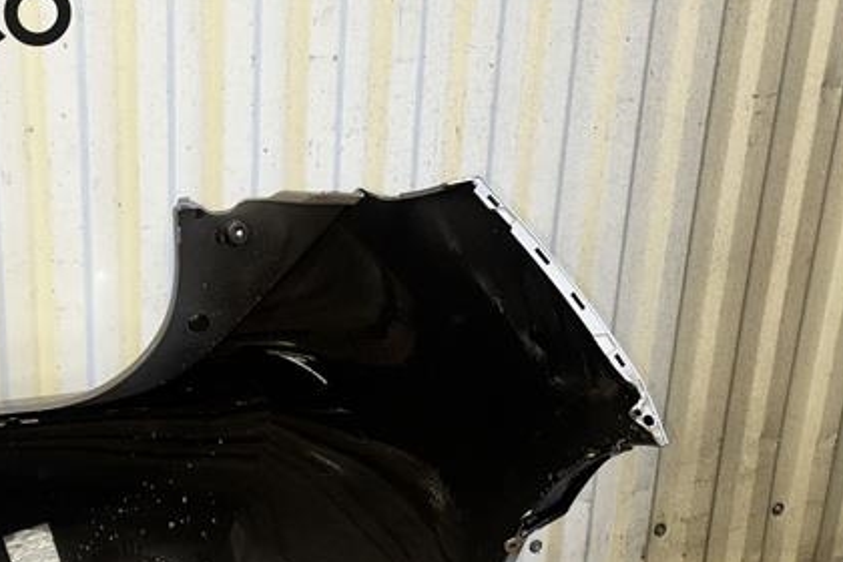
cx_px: 327
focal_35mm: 76
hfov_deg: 26.6
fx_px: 1780
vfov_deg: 17.8
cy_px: 460
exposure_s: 1/25
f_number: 1.78
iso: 64
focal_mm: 6.86
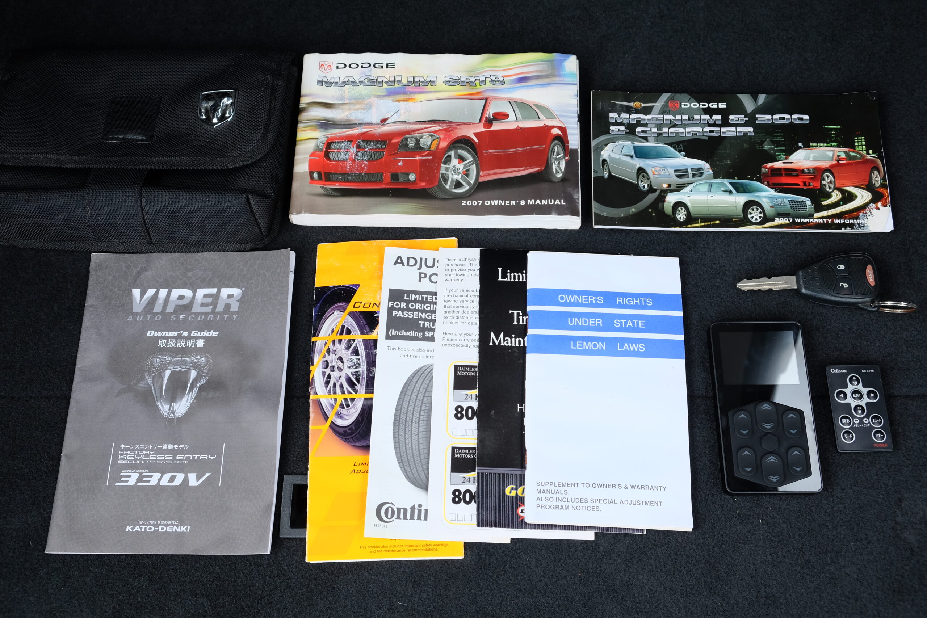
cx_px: 464
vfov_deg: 40.0
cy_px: 309
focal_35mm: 33
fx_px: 850
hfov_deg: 57.2
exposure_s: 1/180
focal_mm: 22.3
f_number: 5.6
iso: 400
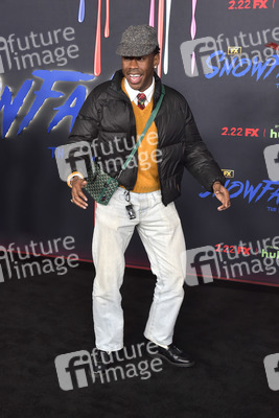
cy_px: 209
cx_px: 140
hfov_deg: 28.1
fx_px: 557
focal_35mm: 48
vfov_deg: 41.1
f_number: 6.3
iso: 2000
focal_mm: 48
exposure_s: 1/250
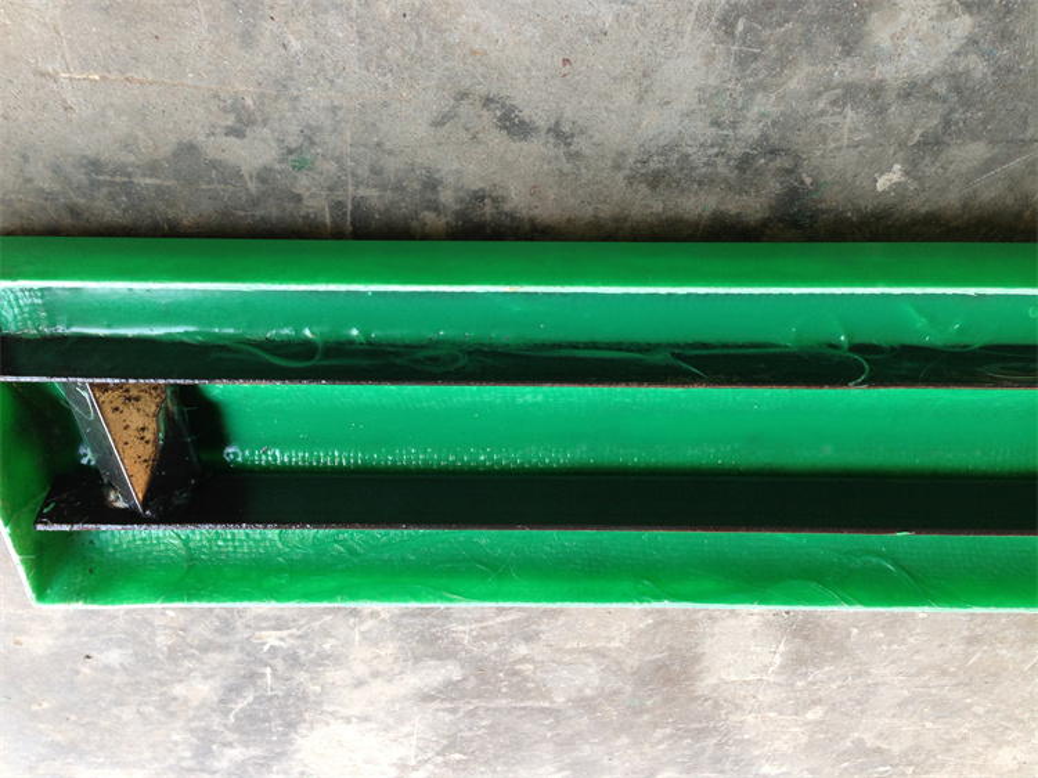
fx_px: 989
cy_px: 389
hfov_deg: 55.4
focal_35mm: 33
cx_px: 519
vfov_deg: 42.9
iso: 50
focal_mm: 4.13
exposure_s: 1/24
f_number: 2.4
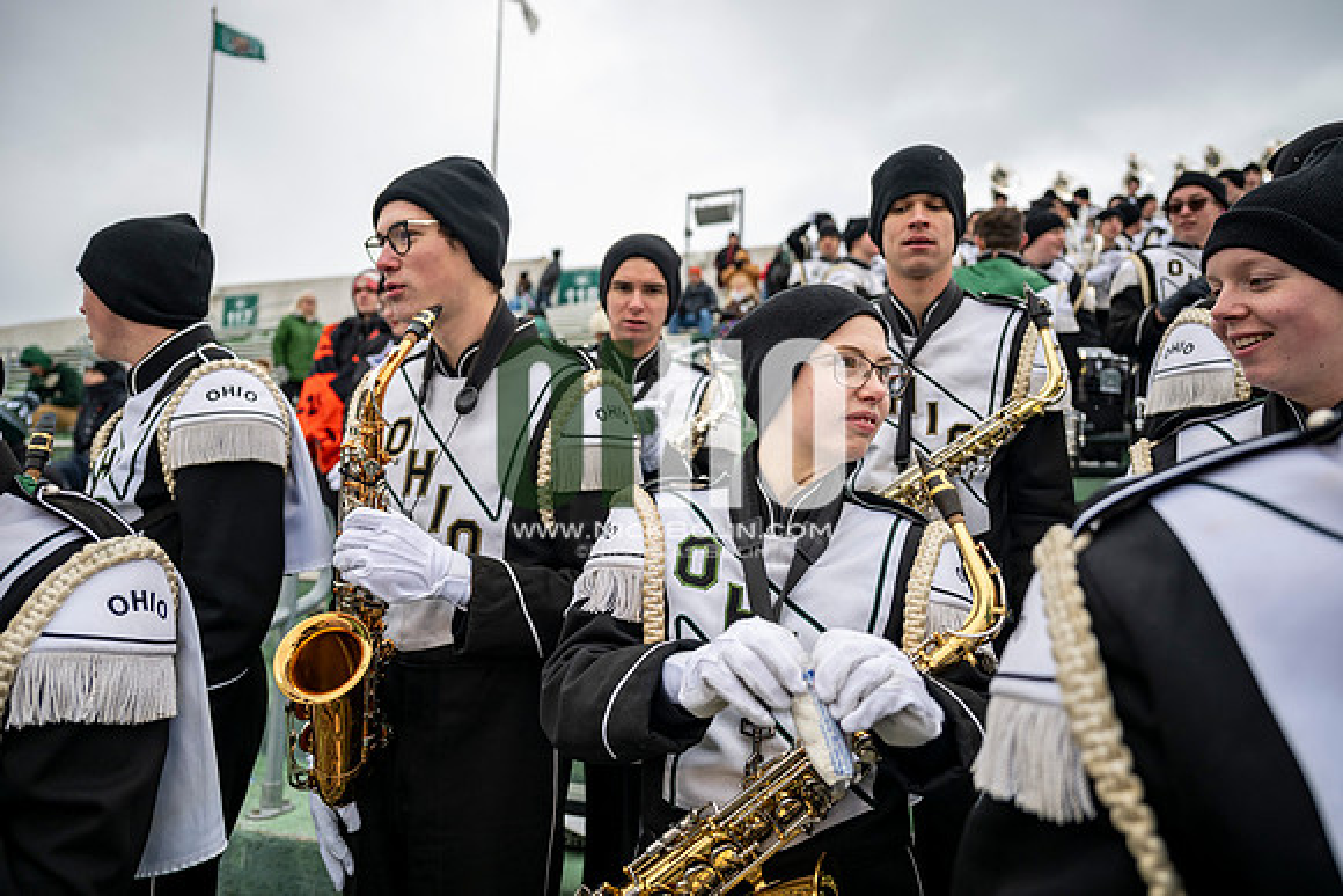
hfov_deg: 73.7
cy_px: 448
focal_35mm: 24
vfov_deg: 53.2
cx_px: 672
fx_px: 896
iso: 160
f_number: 2.8
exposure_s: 1/500
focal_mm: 24
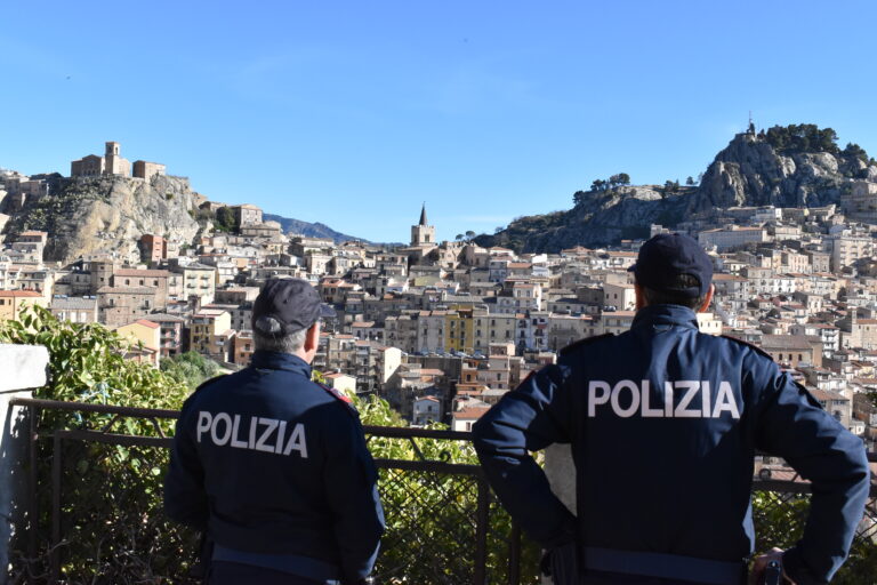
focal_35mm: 40
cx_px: 438
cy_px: 292
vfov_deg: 33.0
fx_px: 987
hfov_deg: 47.9
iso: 1250
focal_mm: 27
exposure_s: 1/800
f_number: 14
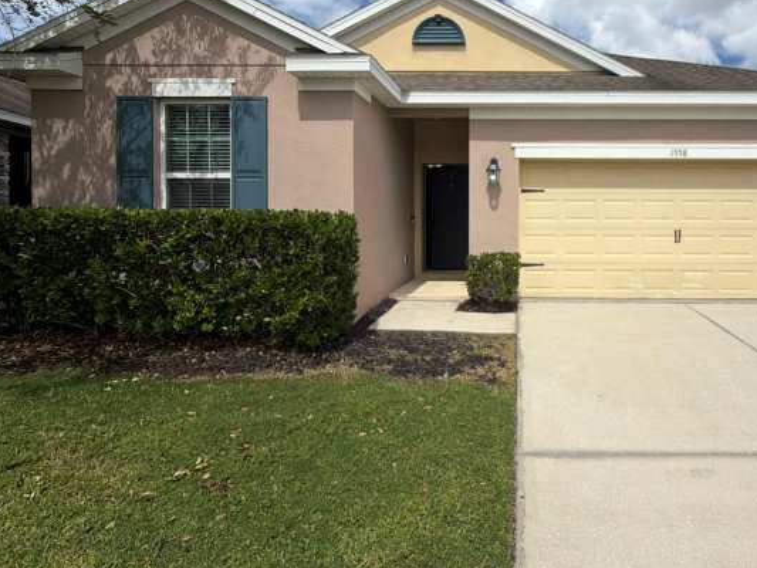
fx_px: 459
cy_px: 226
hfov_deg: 76.1
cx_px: 514
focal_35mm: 21
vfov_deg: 62.9
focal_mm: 2.22
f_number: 2.2
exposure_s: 1/2165
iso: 20
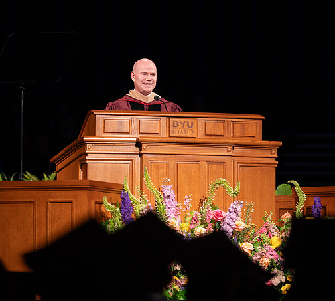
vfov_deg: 6.9
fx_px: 2514
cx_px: 155
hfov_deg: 7.6
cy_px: 150
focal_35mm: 241
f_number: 2.8
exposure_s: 1/250
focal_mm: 200
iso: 800
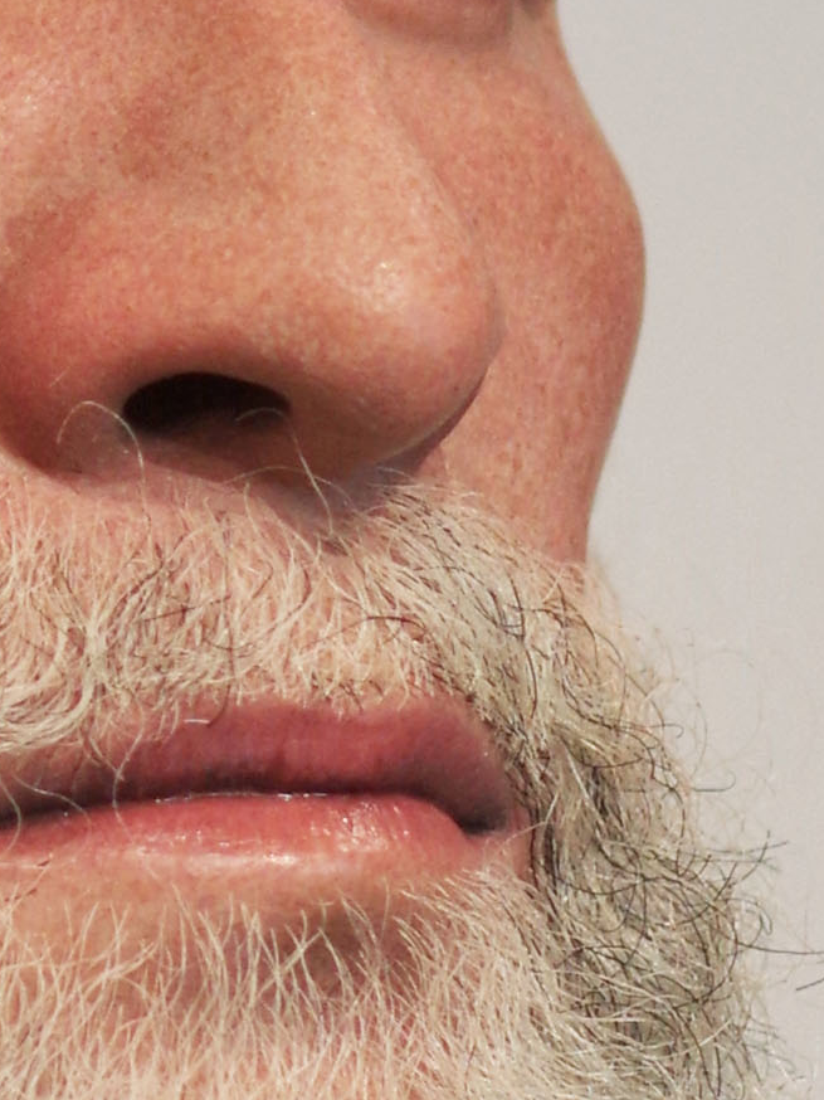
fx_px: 10923
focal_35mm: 344
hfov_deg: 4.3
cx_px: -562
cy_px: -510
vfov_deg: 5.7
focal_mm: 35
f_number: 2.4
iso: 400
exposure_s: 1/250
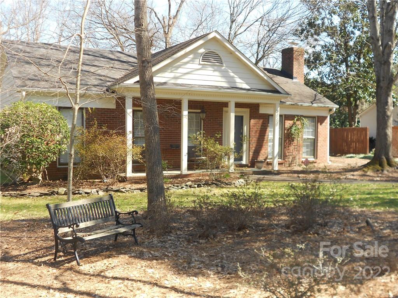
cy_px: 149
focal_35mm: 37
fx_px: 425
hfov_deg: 50.1
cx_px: 199
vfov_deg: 38.7
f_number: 3.9
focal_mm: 6.7
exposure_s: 1/125
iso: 80
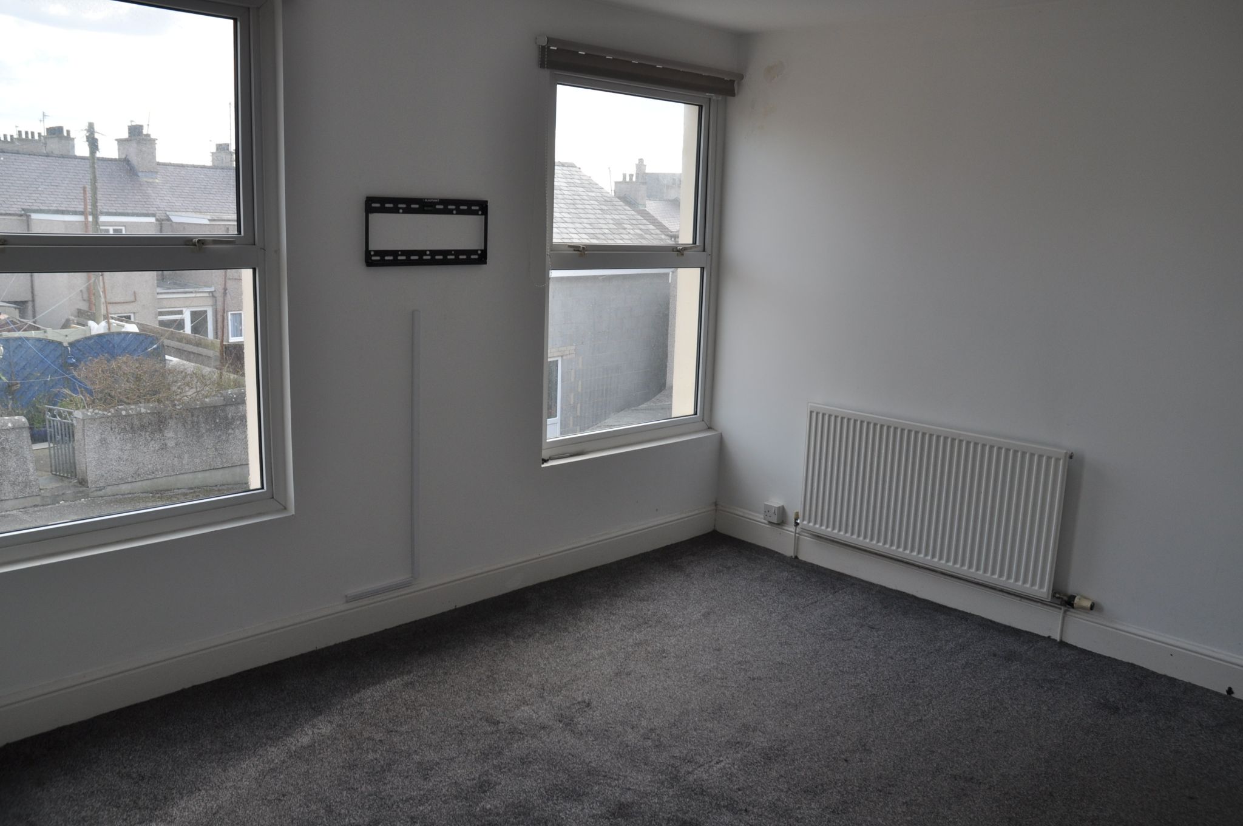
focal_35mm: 27
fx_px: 931
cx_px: 622
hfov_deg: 67.4
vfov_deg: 47.8
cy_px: 413
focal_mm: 18
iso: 200
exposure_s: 1/125
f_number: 5.6
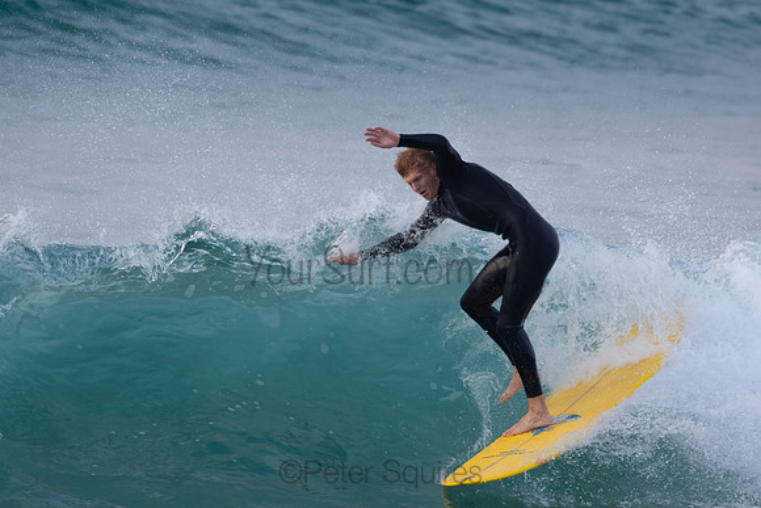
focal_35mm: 525
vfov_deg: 2.6
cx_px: 380
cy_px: 254
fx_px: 11100
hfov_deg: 3.9
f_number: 5.6
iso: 720
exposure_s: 1/1000
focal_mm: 350
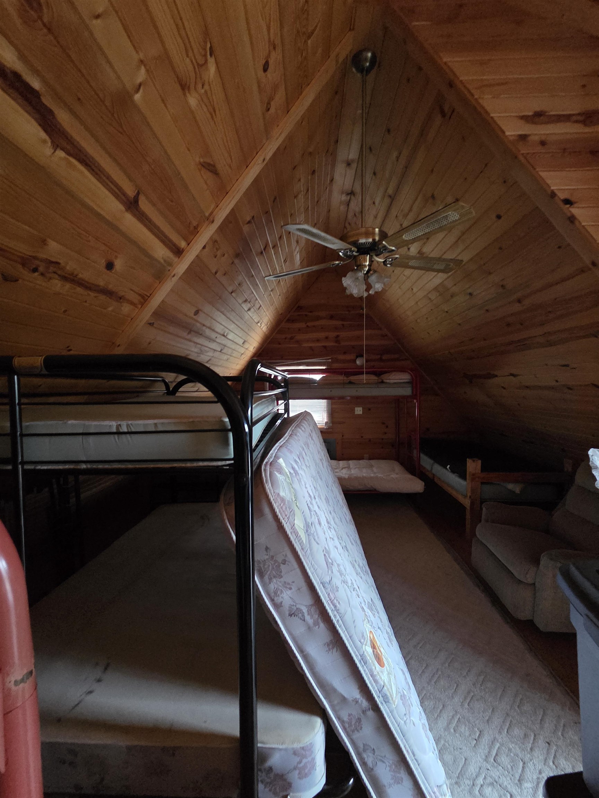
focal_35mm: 13
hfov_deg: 89.9
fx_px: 300
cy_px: 399
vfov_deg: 106.2
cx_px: 300
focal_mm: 2.2
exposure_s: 1/24
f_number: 2.2
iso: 1600
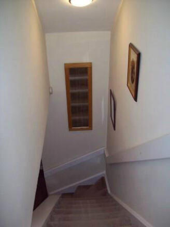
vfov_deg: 51.3
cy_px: 114
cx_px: 85
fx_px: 236
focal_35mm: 36
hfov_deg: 39.7
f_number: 2.7
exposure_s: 1/64
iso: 200
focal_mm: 6
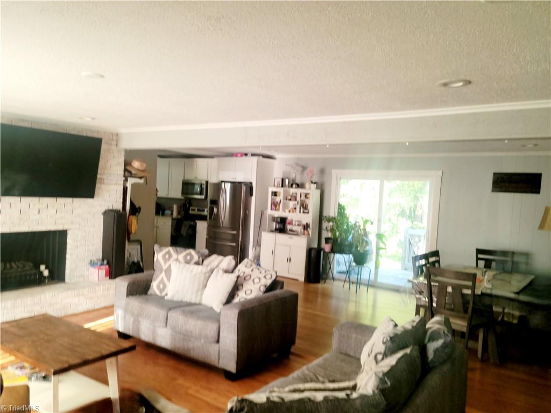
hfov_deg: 63.4
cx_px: 276
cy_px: 206
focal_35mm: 28
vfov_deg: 49.7
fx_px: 446
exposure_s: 1/60.2
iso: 125
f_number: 2
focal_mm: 5.9
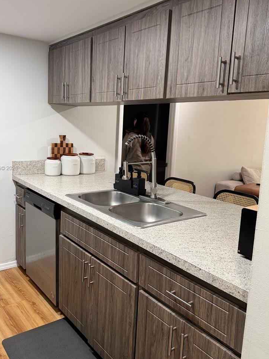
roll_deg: -2.4
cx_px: 117
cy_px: 168
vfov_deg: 59.9
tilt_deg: -8.8
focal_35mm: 30
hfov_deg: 46.7
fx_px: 311
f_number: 1.78
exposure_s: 1/60
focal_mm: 6.76
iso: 200
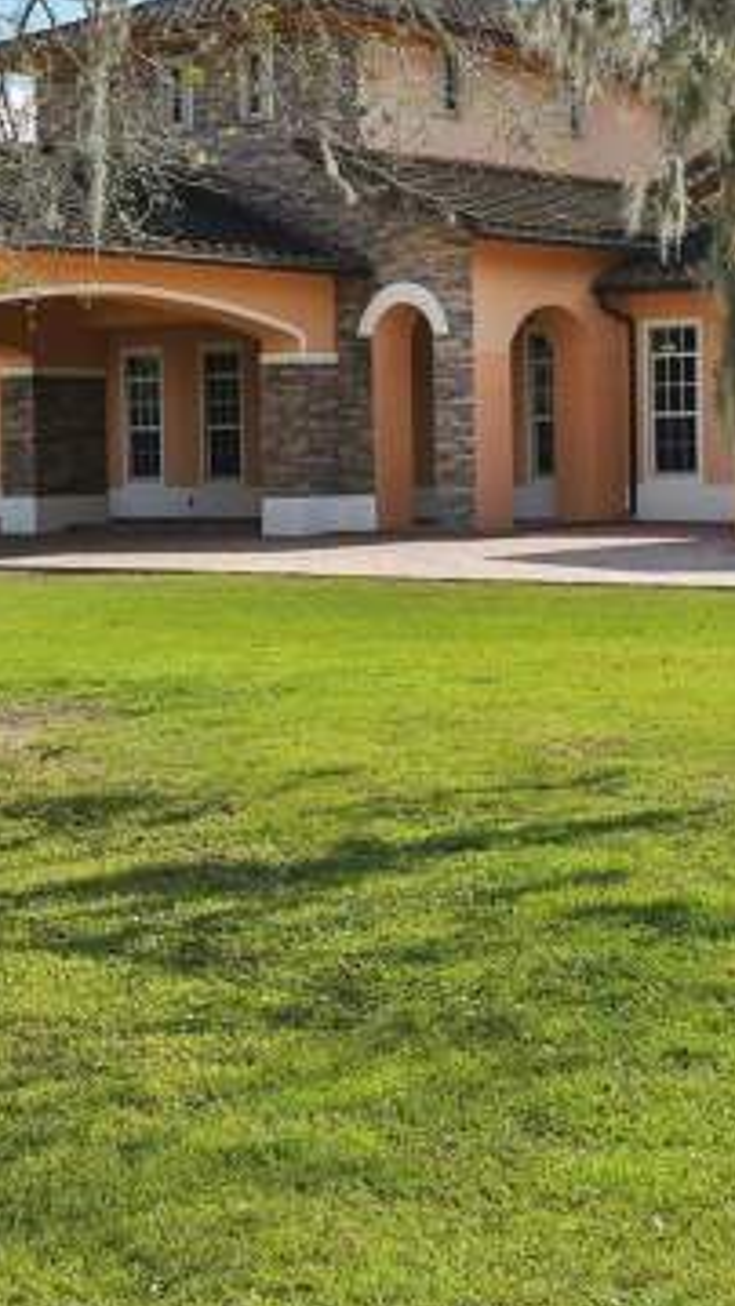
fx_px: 2182
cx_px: 688
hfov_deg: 18.7
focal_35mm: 63
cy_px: 431
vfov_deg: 33.0
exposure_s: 1/1000
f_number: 8
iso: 400
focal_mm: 27
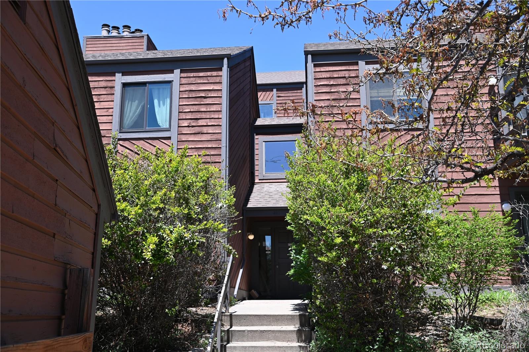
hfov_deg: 54.5
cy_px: 176
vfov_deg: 37.8
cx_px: 264
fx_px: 514
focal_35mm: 35
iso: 110
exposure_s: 1/250
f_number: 5.6
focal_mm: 35
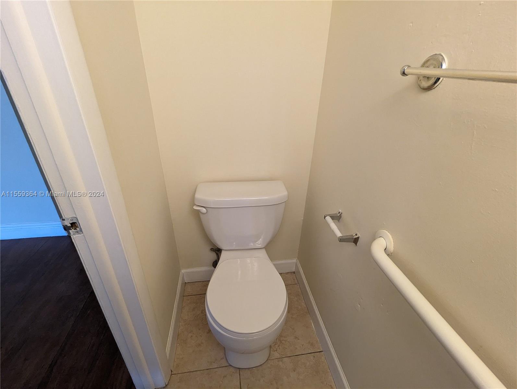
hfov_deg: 94.4
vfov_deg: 78.2
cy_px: 194
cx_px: 258
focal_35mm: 16
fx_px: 239
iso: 343
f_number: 2.2
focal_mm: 2.35
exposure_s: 1/120
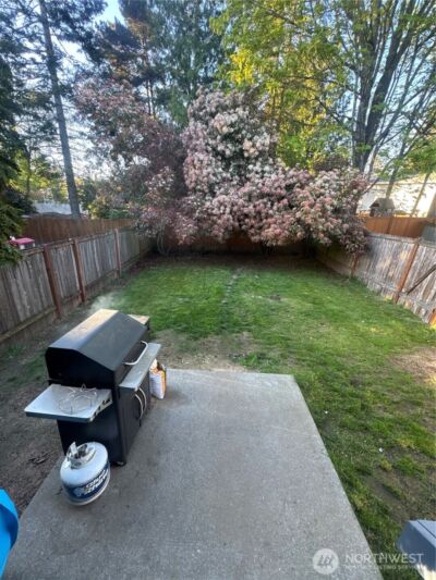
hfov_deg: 85.7
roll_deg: -2.7
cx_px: 218
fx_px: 235
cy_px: 290
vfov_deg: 102.1
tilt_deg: -20.9
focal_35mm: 14
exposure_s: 1/99
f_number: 2.2
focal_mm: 2.22
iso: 160
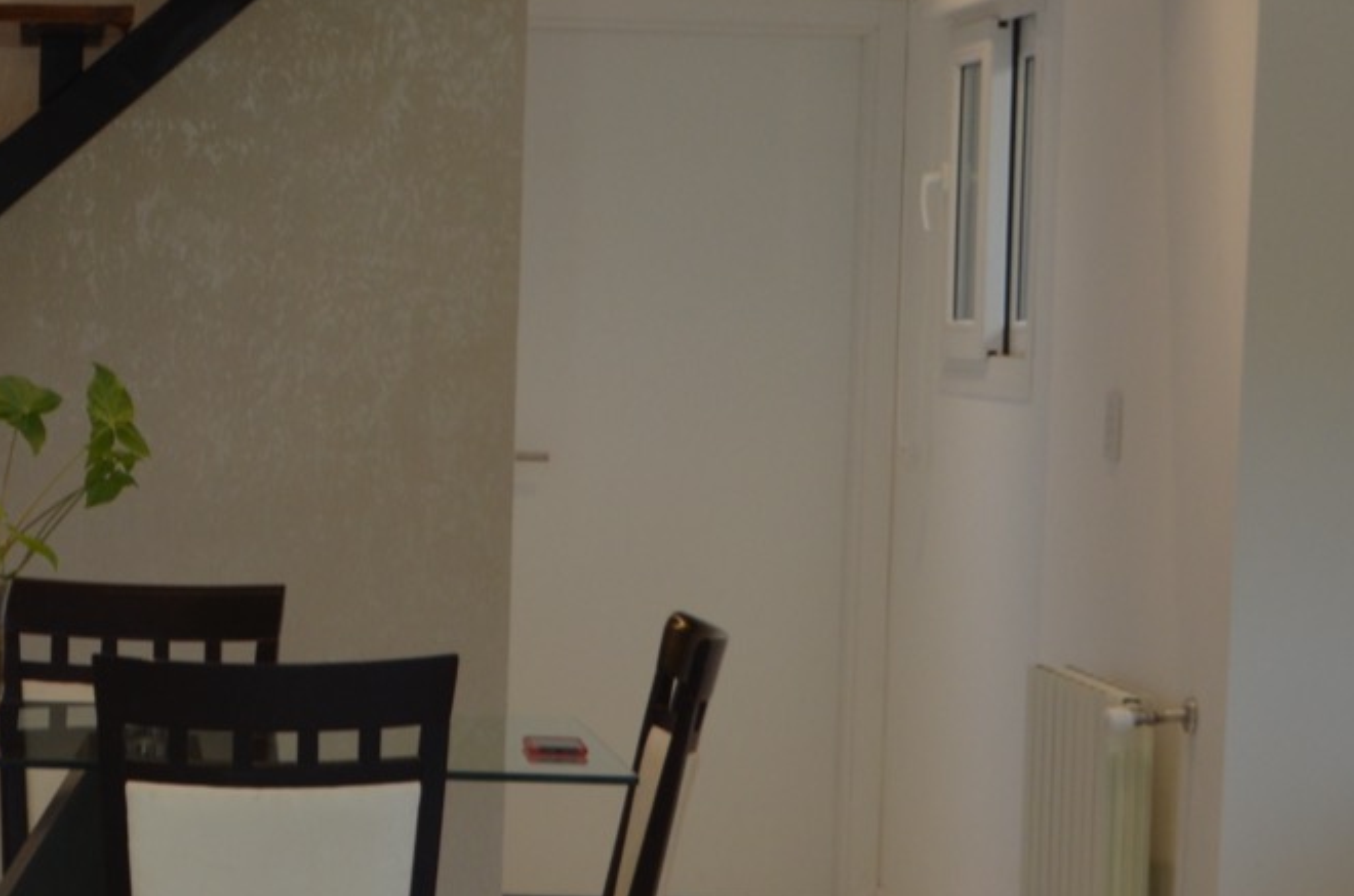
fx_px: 4916
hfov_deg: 15.3
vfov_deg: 10.4
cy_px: 411
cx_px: -121
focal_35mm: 131
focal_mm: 36
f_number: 5
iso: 400
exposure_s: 1/60
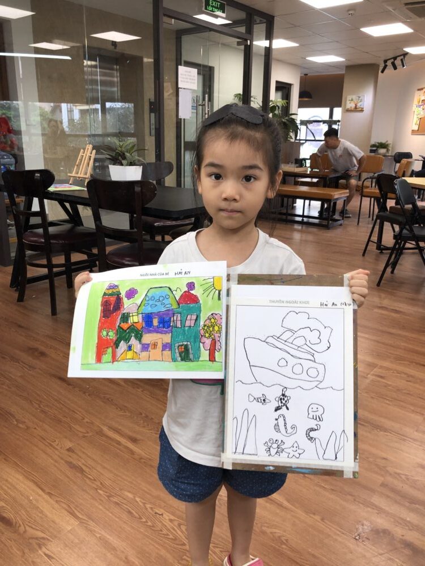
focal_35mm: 28
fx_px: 458
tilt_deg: -16.1
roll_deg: -1.3
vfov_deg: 63.4
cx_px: 212
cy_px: 283
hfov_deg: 49.7
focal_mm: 3.99
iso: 25
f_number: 1.8
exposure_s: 1/30
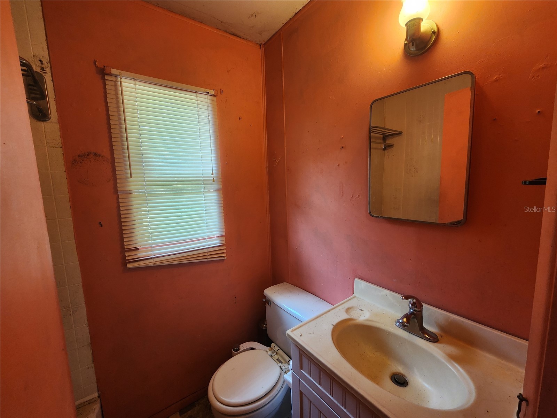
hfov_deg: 106.2
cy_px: 209
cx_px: 278
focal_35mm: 13
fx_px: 209
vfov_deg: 89.9
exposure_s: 1/60
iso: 200
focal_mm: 2.2
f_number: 2.2
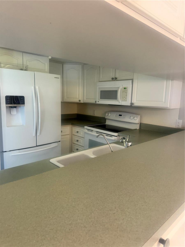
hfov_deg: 56.8
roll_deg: -1.6
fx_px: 171
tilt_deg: -10.0
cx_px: 92
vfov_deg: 71.6
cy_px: 124
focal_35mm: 24
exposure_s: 1/60
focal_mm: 6.76
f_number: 1.78
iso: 500
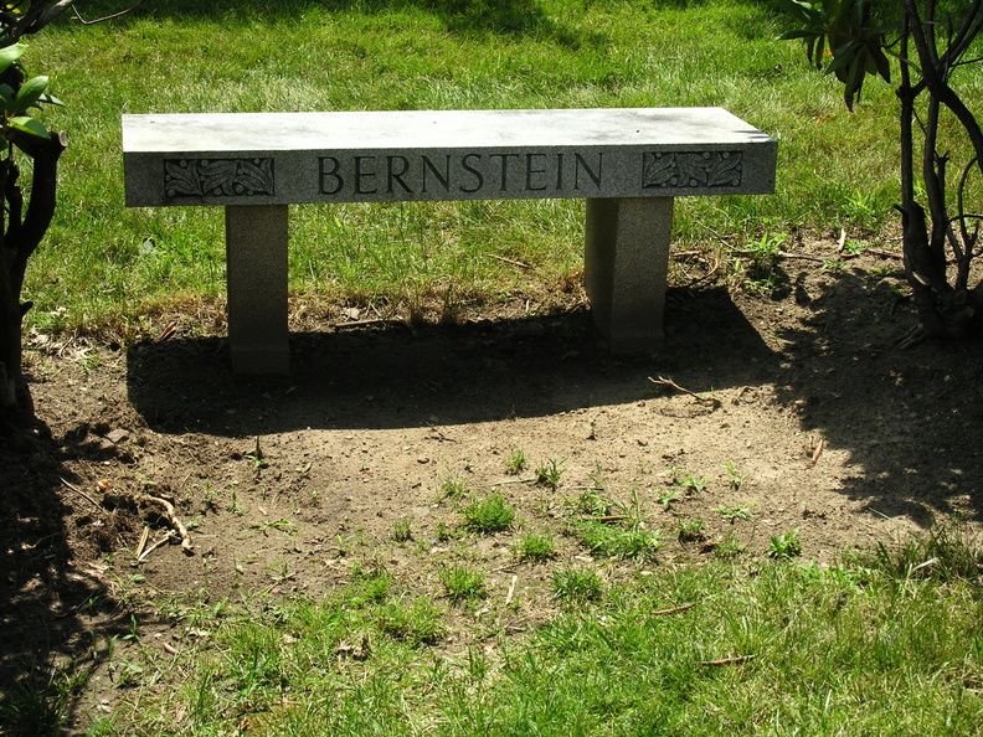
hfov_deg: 30.3
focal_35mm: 64
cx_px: 492
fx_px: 1817
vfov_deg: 22.9
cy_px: 368
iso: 50
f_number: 7.1
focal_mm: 16.4
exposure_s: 1/94.6
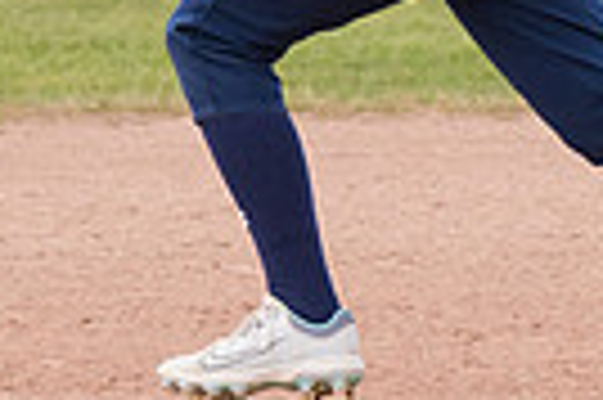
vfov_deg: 1.1
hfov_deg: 1.7
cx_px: 410
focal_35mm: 1200
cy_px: -207
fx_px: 20075
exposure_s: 1/1600
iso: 640
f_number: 5.6
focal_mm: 185
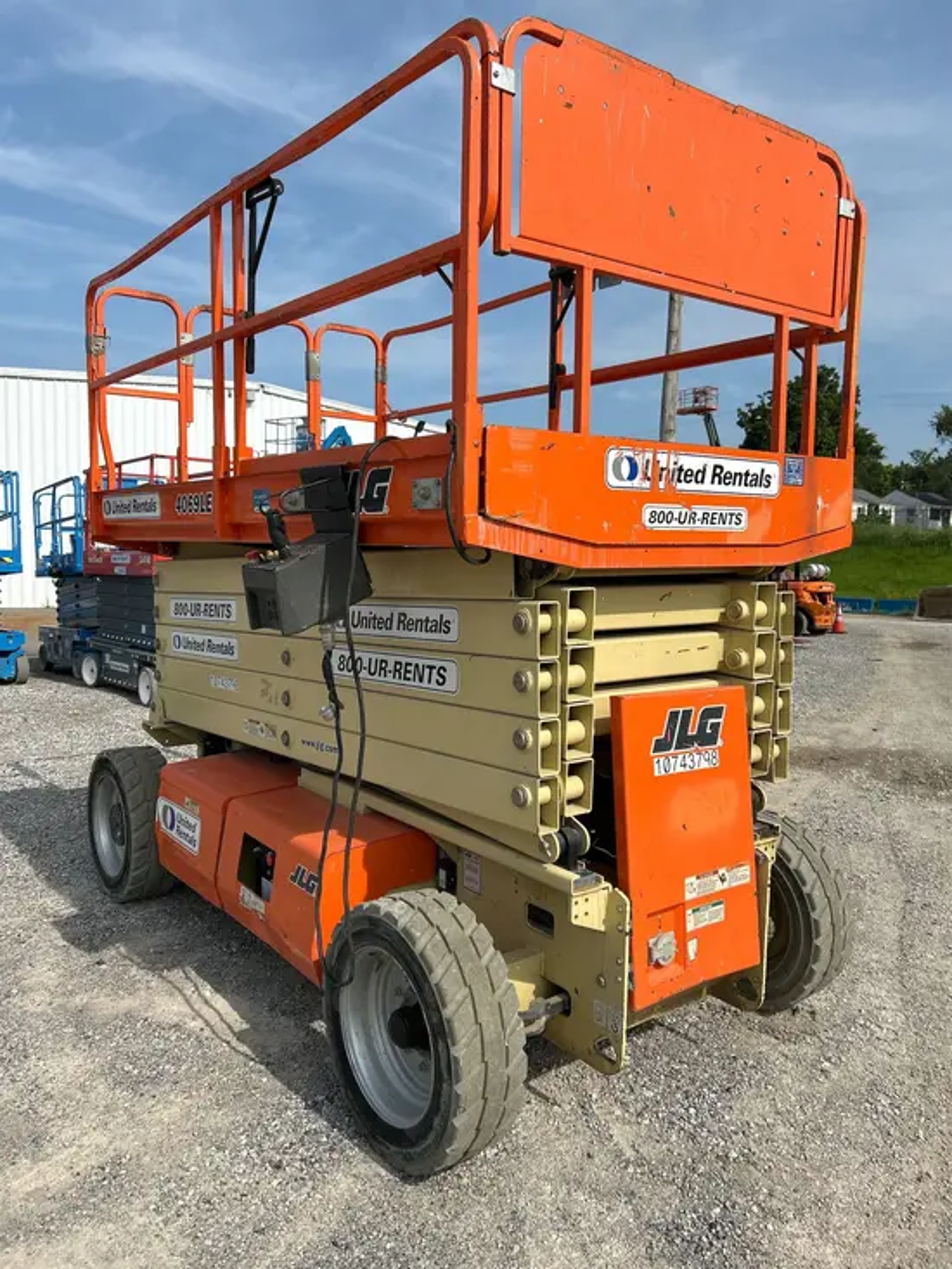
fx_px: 953
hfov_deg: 53.1
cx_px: 476
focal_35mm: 26
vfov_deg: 67.3
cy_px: 634
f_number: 1.5
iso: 50
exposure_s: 1/5319
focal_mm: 5.7
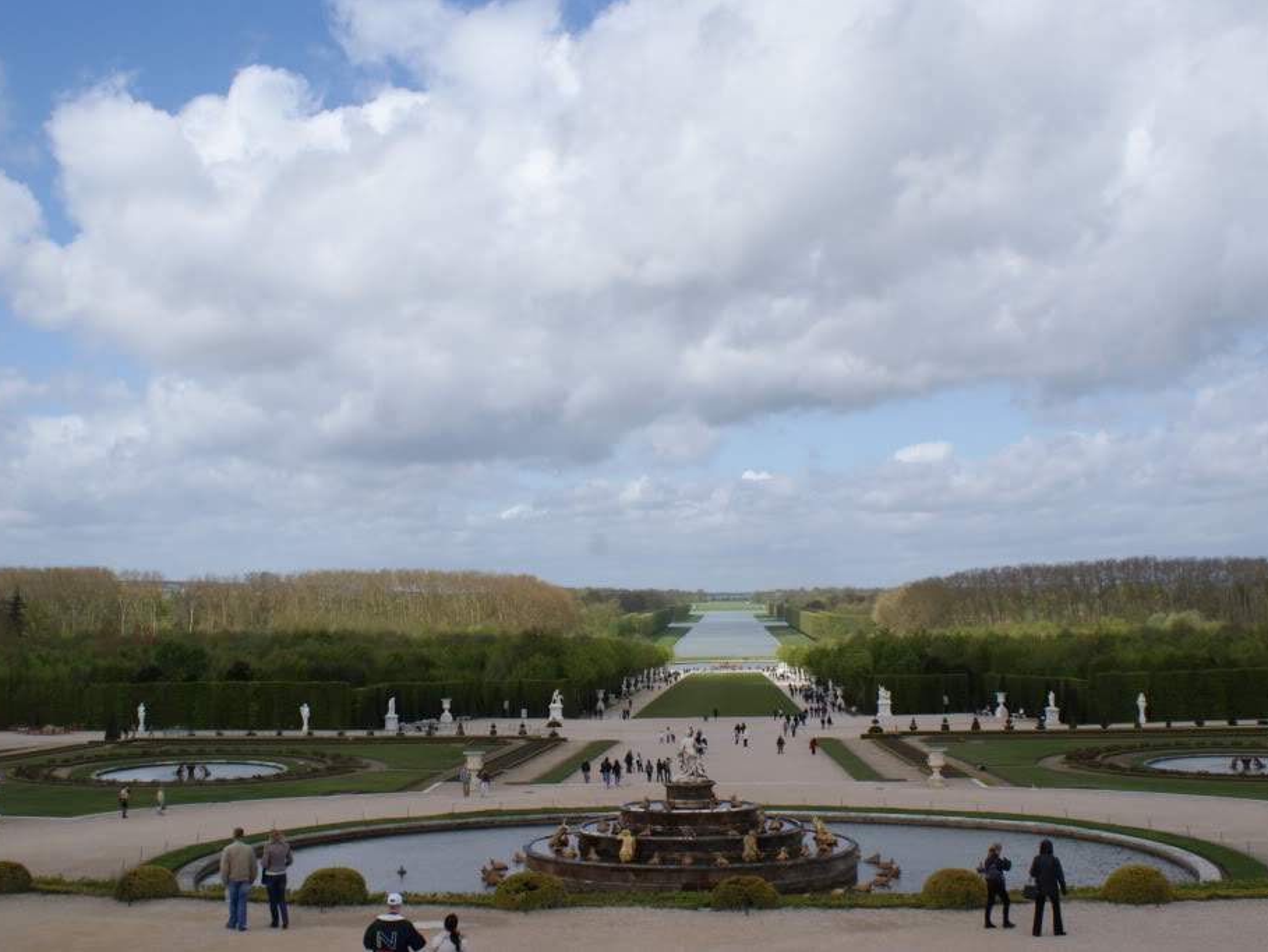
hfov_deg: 47.9
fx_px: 1429
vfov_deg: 36.8
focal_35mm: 39
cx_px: 652
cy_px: 475
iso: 100
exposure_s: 1/200
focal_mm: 24
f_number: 10
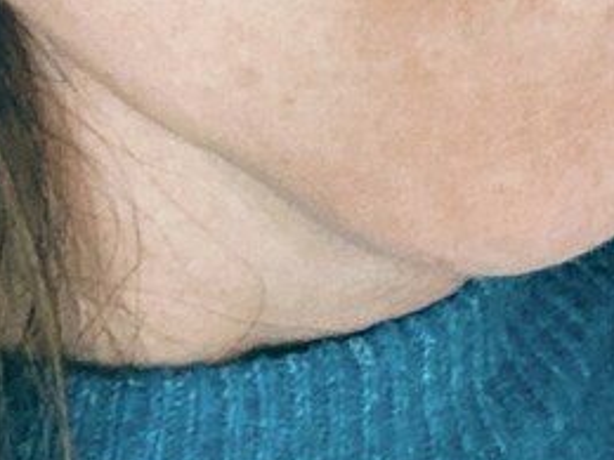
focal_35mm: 173
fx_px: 3069
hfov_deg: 10.9
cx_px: 965
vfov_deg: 8.0
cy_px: -613
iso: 200
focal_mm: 2.71
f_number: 2.2
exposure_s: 1/60
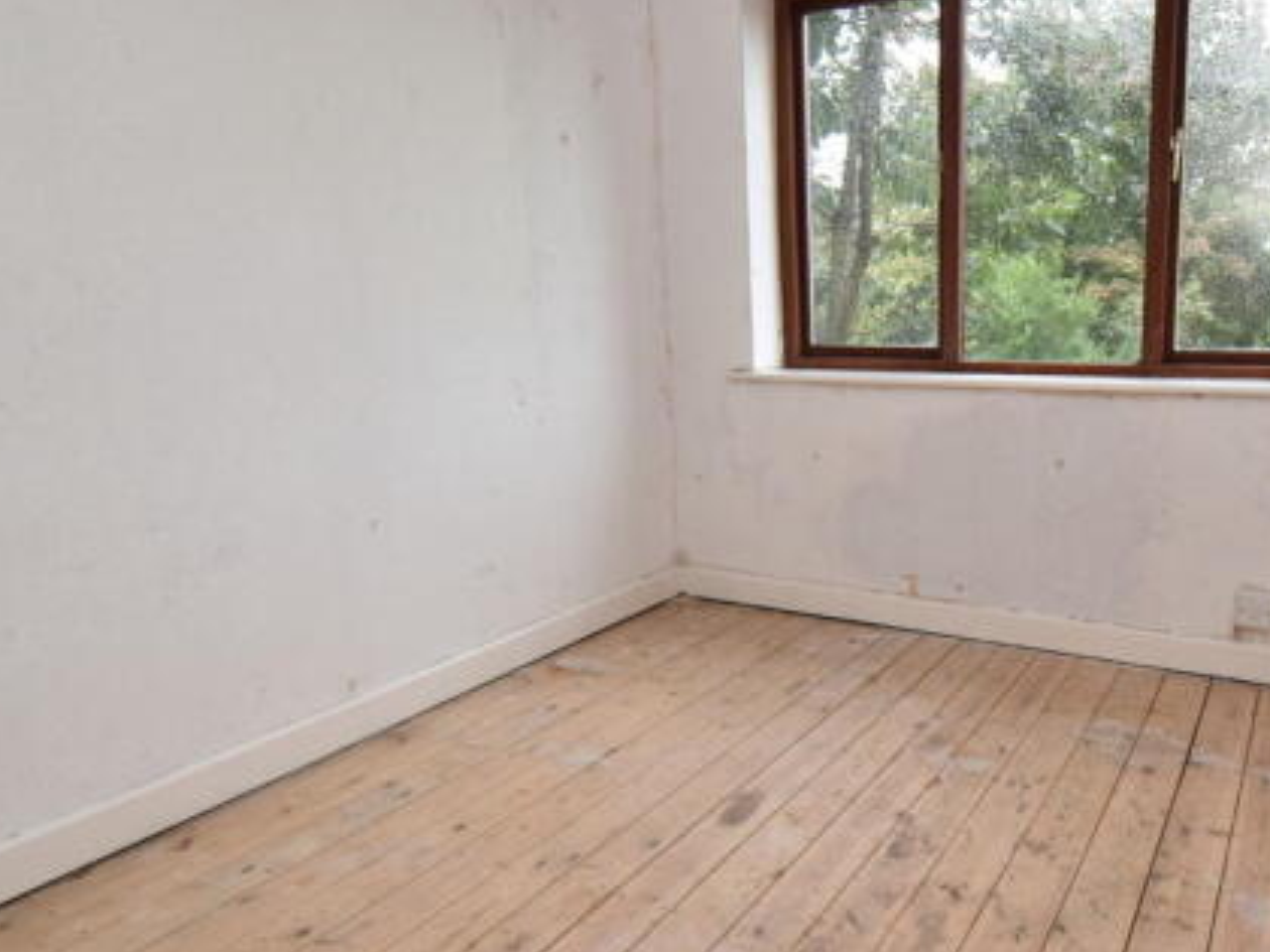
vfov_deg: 55.4
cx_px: 894
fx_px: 908
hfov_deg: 67.1
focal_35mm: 25
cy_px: 482
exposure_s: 1/60
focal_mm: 11
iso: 250
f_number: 9
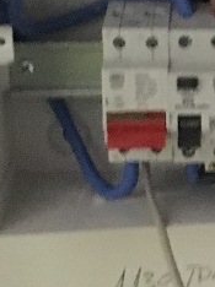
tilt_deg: -19.9
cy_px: 82
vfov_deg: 13.2
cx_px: 445
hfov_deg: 9.3
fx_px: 1236
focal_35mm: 149
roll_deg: -3.0
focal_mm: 4.15
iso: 640
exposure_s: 1/17
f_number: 2.2
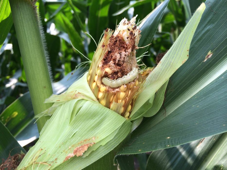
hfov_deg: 60.0
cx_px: 114
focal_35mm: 30
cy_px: 85
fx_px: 197
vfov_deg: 46.8
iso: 32
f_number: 2.2
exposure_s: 1/662
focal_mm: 4.12
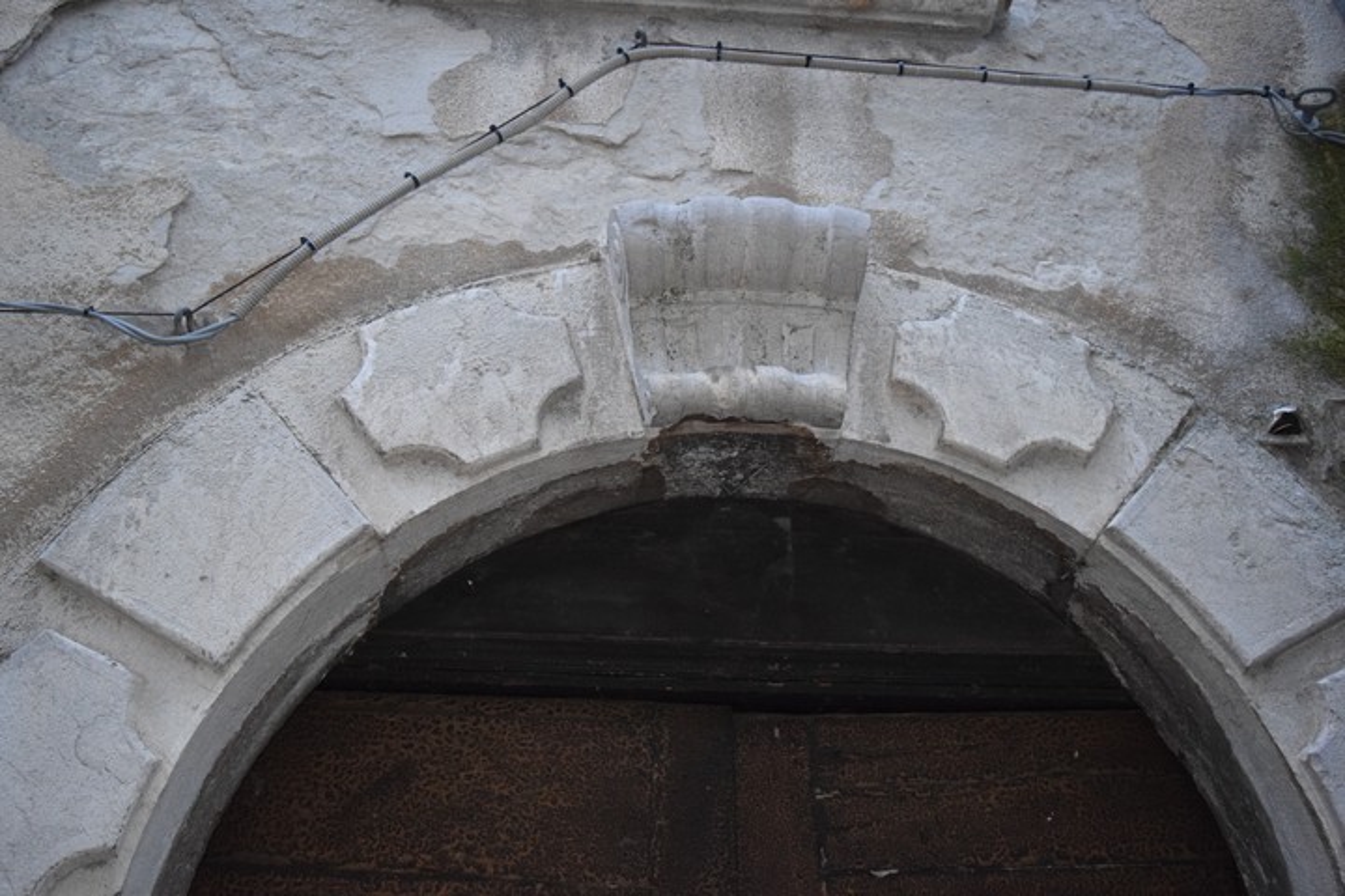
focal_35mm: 33
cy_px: 448
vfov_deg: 40.0
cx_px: 672
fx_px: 1233
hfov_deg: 57.2
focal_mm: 22
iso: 3200
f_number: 3.8
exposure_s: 1/60
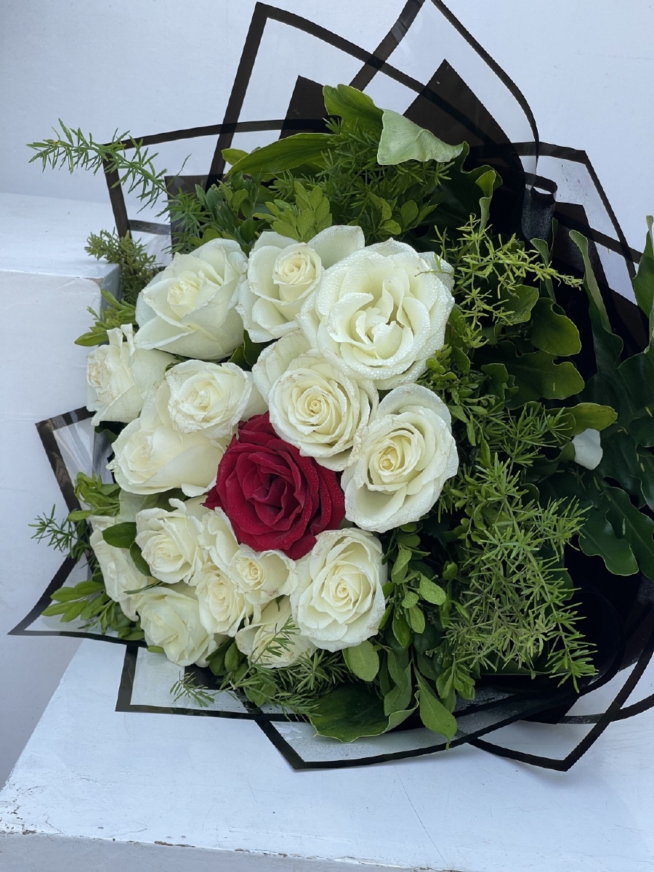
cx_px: 327
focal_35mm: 64
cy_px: 436
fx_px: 1612
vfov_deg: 30.3
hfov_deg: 22.9
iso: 20
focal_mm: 7.5
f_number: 2.2
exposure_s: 1/264
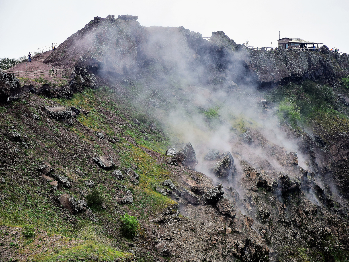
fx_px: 1720
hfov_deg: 11.6
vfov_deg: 8.7
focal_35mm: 171
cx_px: 191
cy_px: 131
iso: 200
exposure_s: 1/640
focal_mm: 105
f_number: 8
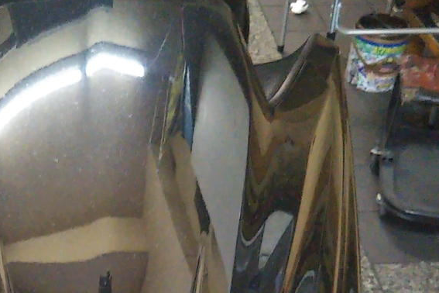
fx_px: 805
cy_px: 276
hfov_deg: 29.8
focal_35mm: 66
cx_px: 91
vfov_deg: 20.1
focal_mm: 4
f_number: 2.2
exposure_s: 1/23
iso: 836
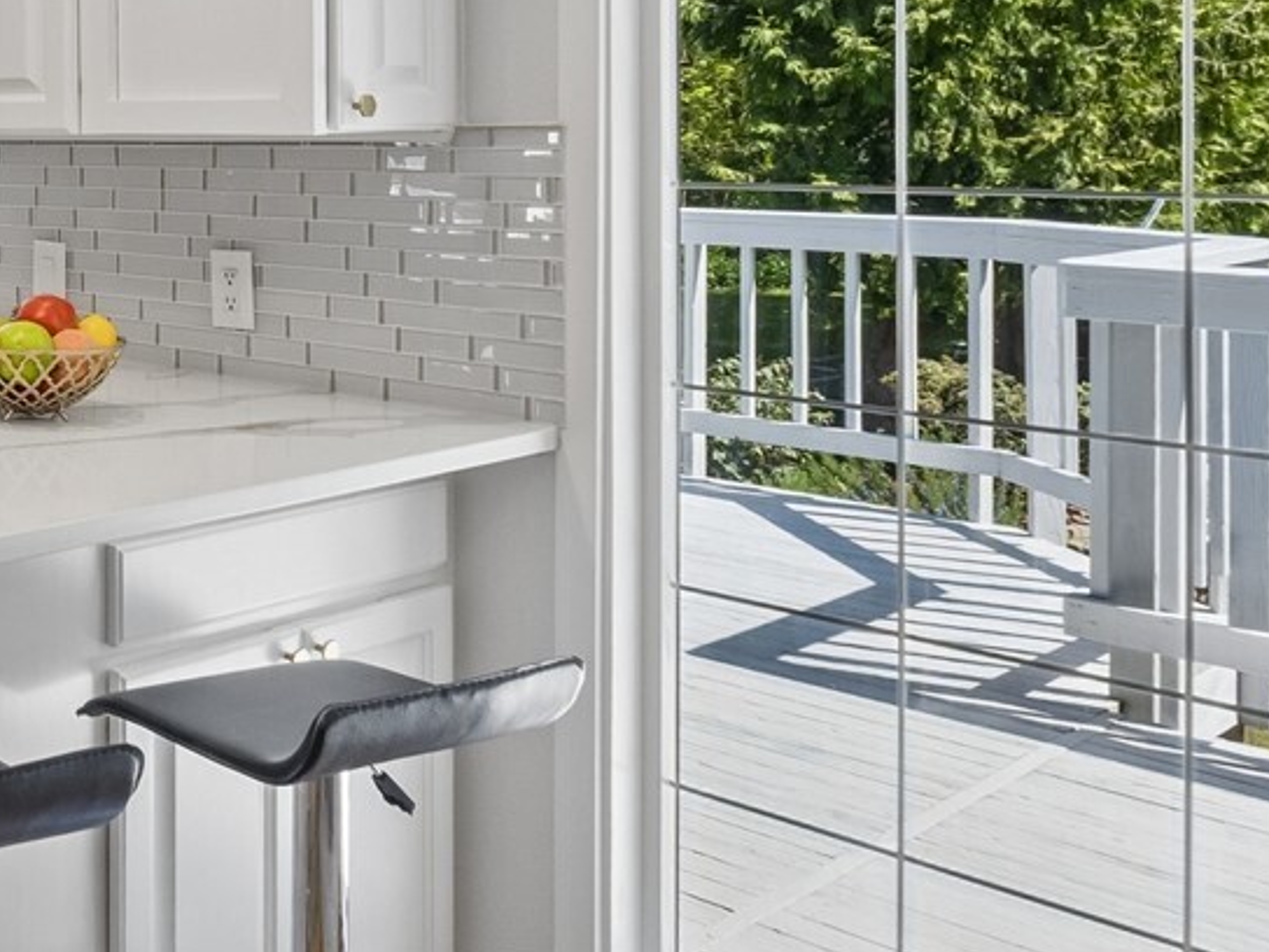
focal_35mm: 45
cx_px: -286
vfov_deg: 31.1
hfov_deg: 33.5
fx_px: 1650
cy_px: 153
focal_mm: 10
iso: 250
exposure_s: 1/30
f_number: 9
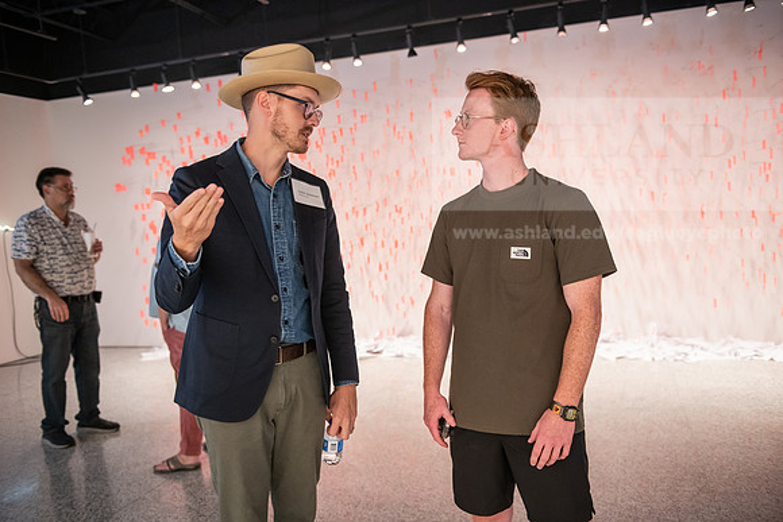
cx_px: 392
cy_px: 261
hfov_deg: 58.7
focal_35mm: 32
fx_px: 696
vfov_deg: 41.1
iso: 1600
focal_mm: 32
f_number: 2.8
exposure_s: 1/250
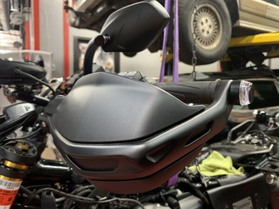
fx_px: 210
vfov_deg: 53.1
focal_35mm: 26
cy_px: 104
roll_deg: -1.5
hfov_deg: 67.3
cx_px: 140
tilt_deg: -4.5
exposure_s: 1/40
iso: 250
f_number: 1.8
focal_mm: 4.25
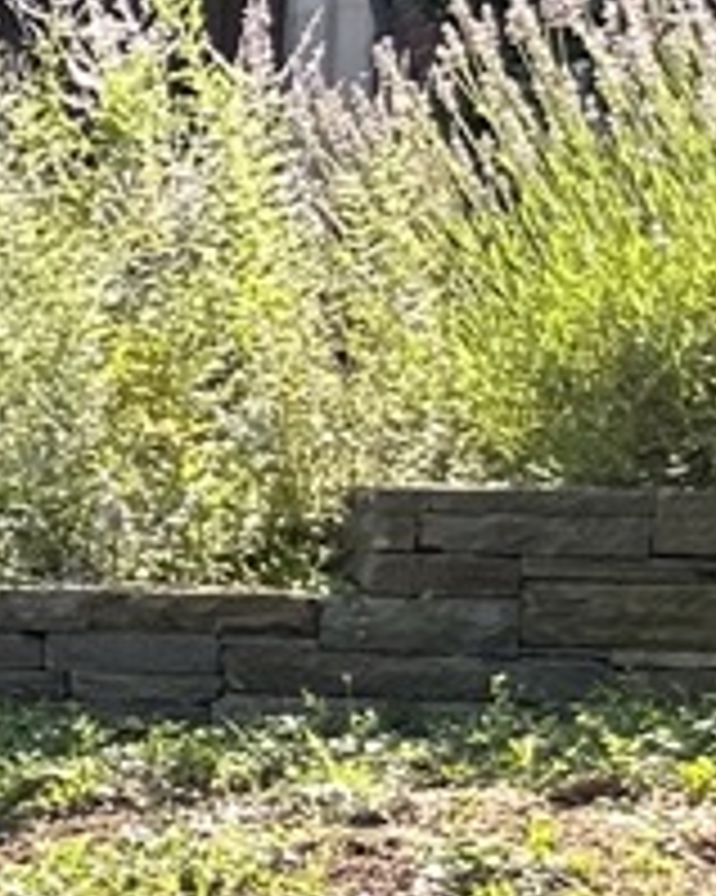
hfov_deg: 8.1
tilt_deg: -2.4
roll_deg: -1.3
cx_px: -1720
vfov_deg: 12.7
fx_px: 4003
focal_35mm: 151
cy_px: 684
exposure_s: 1/535
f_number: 1.78
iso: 80
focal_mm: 6.86
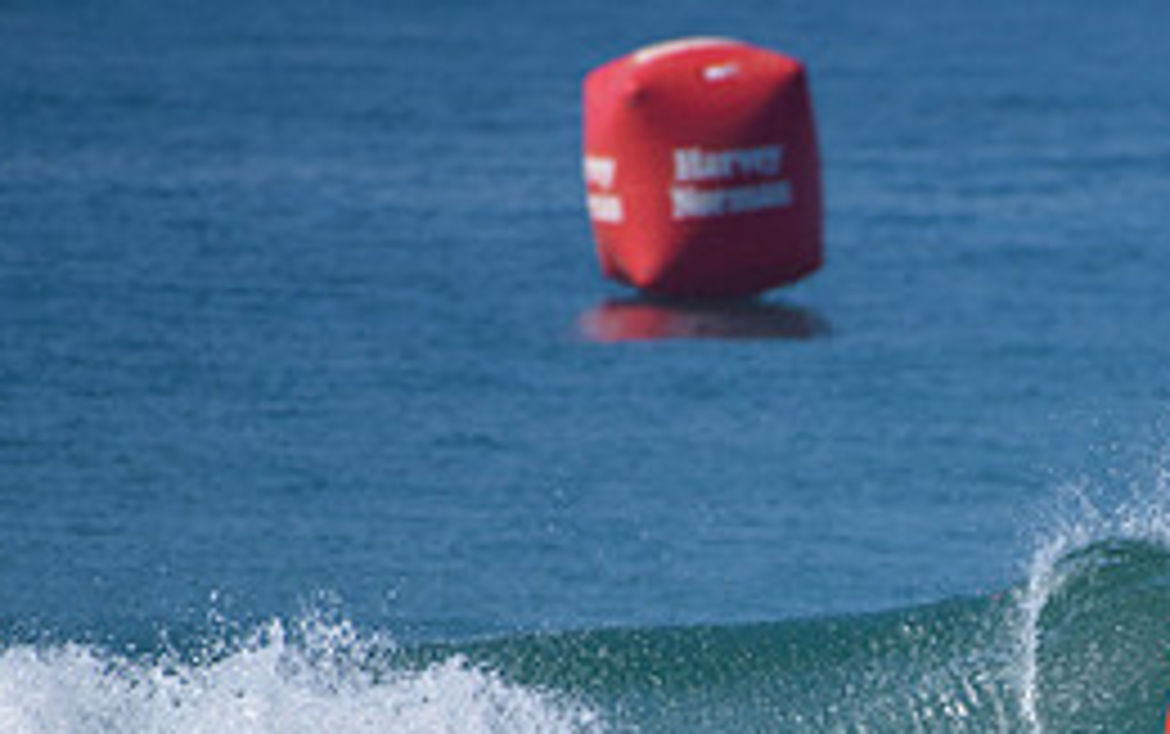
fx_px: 36222
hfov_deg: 1.9
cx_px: 1094
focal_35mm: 1135
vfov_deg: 1.2
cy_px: 835
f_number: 5.6
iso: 180
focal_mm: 500
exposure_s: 1/2000
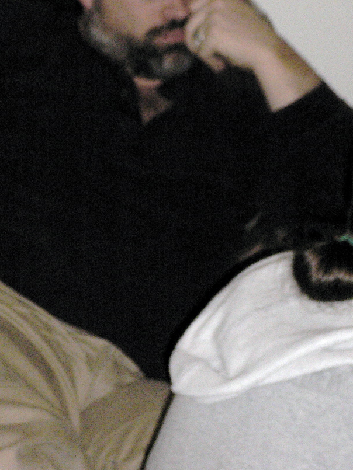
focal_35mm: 167
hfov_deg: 8.9
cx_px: 205
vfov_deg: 11.8
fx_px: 2270
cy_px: 102
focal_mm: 17.4
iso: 400
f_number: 5
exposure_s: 1/60
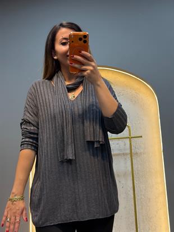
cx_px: 87
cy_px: 116
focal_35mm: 48
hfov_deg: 30.3
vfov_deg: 39.6
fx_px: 322
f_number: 1.78
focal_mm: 6.76
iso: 100
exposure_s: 1/100
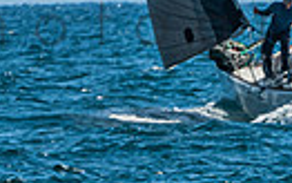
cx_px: 325
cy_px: -11
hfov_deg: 0.9
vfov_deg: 0.5
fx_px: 19545
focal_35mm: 2455
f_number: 9
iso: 320
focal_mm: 400
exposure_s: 1/640
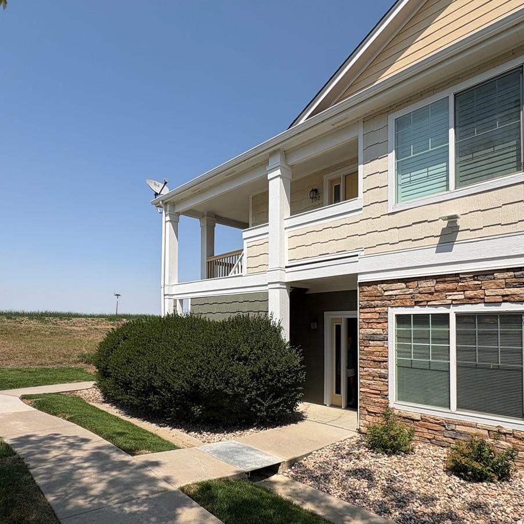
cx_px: 242
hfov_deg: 69.5
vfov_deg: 68.8
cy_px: 318
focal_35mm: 22
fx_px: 377
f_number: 2.2
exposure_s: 1/2674
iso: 40
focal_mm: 2.22
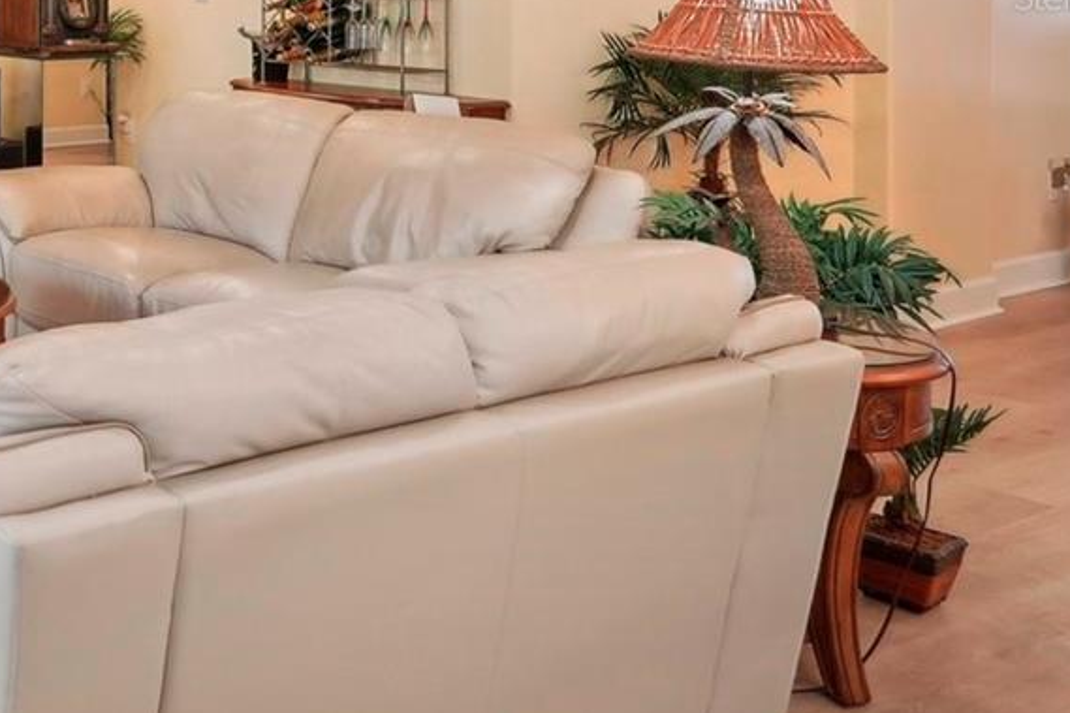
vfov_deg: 27.3
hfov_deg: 32.1
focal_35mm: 46
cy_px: -4
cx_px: -323
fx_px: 1379
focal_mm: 16.5
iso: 400
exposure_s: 1/10
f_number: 7.1
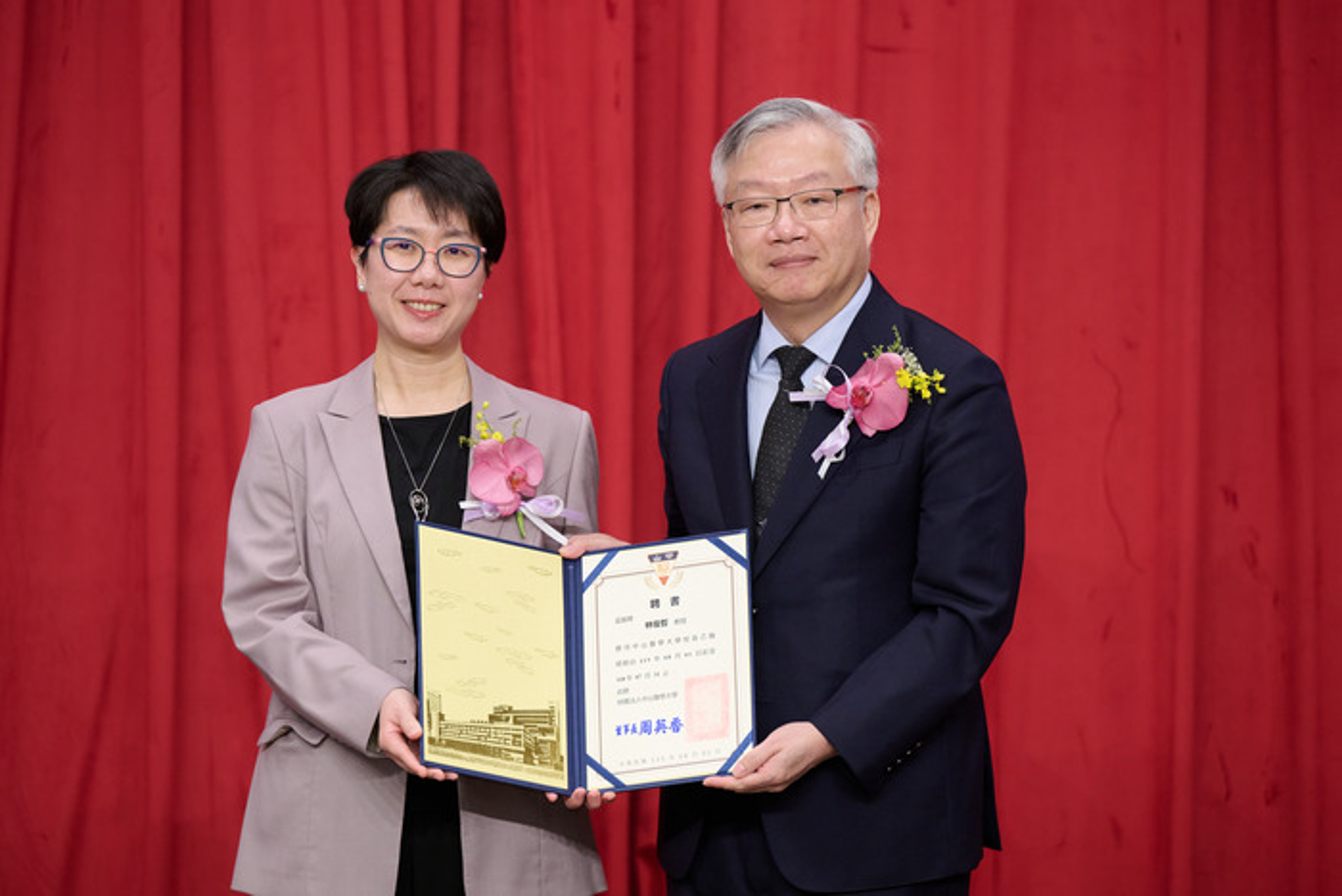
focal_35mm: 200
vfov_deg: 6.9
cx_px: 671
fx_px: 7457
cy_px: 448
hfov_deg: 10.3
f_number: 4
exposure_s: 1/200
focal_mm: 200
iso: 2000
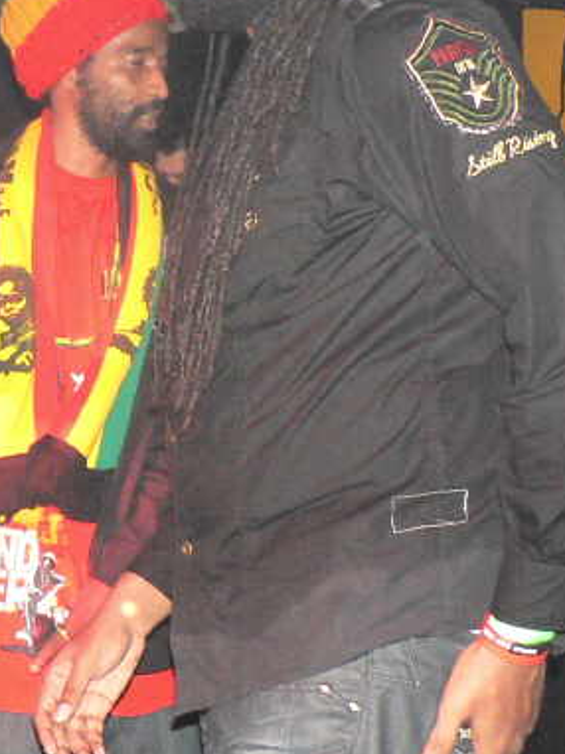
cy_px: 310
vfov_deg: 34.9
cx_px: 249
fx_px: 1198
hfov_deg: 26.5
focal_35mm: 55
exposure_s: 1/60
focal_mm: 6
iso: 400
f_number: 2.8
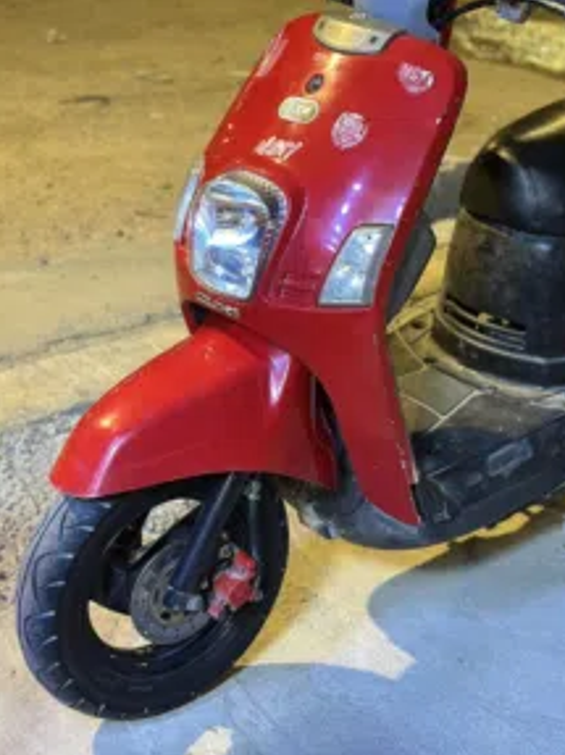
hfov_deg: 21.8
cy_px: 313
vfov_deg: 28.9
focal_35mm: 67
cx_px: 389
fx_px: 1459
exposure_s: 1/34
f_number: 1.78
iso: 250
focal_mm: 6.86
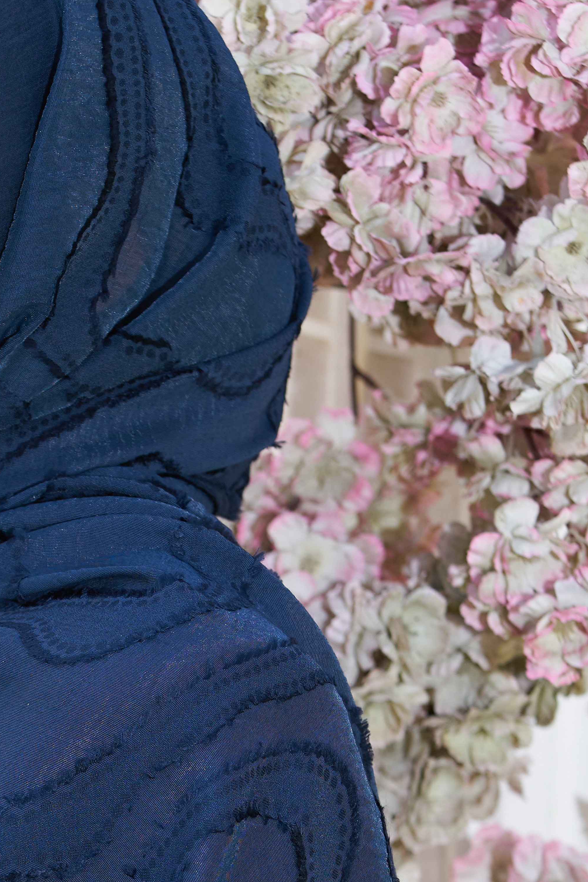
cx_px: -65
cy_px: 825
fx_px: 6782
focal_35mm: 277
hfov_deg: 5.0
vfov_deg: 7.4
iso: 200
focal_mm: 105
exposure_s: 1/320
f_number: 4
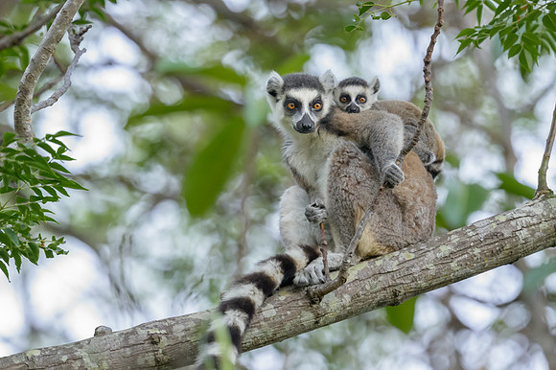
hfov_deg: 3.6
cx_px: 278
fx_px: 8963
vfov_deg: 2.4
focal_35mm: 581
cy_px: 101
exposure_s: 1/1000
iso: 2800
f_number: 4
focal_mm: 400
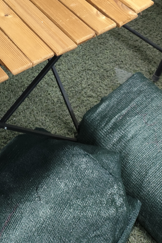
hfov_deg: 20.2
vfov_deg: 30.1
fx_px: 419
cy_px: -2
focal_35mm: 62
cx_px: -45
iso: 500
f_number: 1.79
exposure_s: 1/33.3
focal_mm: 4.71
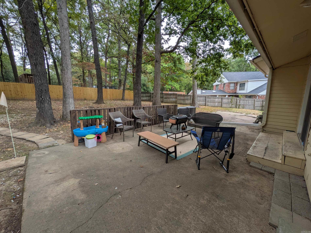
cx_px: 156
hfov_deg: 102.1
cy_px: 116
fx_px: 126
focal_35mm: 14
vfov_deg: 85.7
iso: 56
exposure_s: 1/222
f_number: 2.2
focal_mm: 1.85
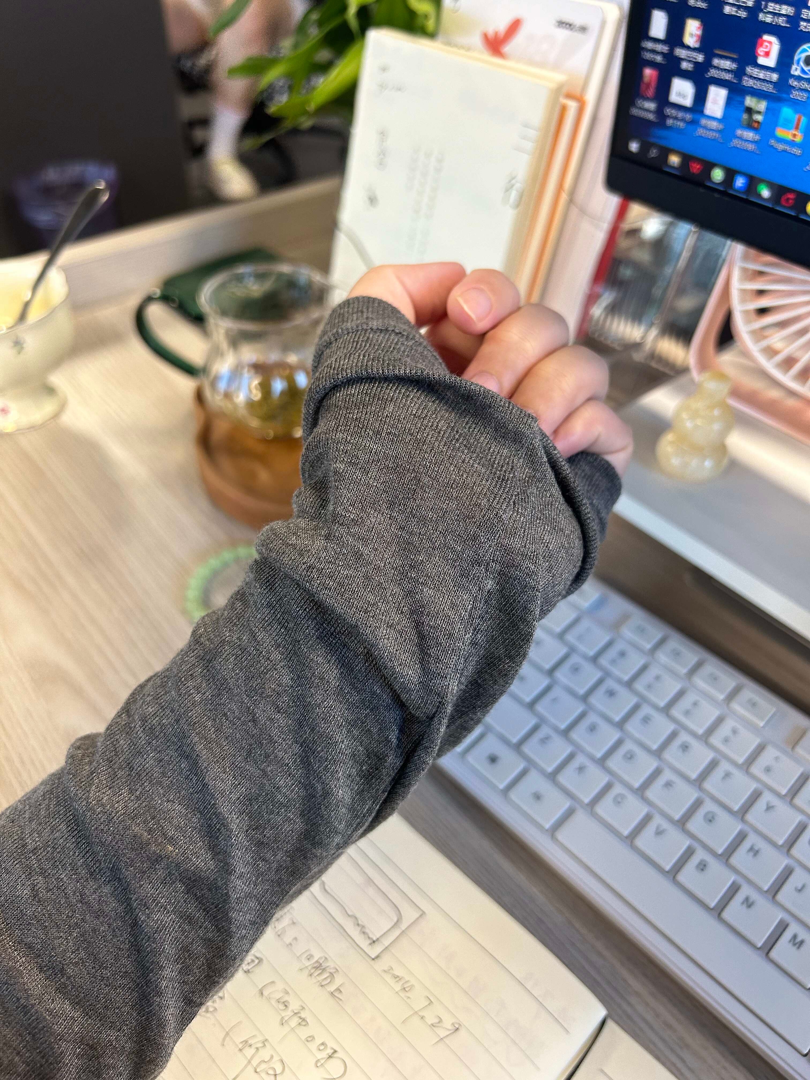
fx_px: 811
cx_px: 405
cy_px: 540
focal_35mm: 26
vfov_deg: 67.3
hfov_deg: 53.1
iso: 125
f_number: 1.5
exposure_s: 1/113
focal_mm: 5.7
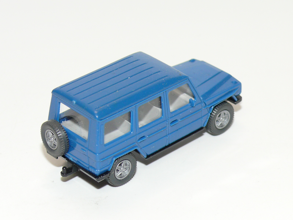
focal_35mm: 135
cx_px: 146
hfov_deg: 14.6
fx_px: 1143
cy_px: 110
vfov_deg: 11.0
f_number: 4
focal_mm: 16.2
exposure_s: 1/30
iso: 100
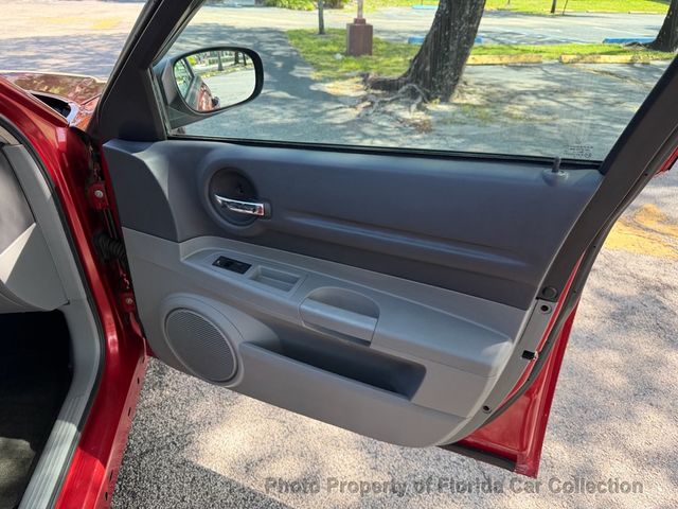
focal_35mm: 24
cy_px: 254
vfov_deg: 56.8
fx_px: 470
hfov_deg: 71.6
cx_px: 339
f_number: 1.78
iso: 100
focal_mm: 6.76
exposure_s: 1/335
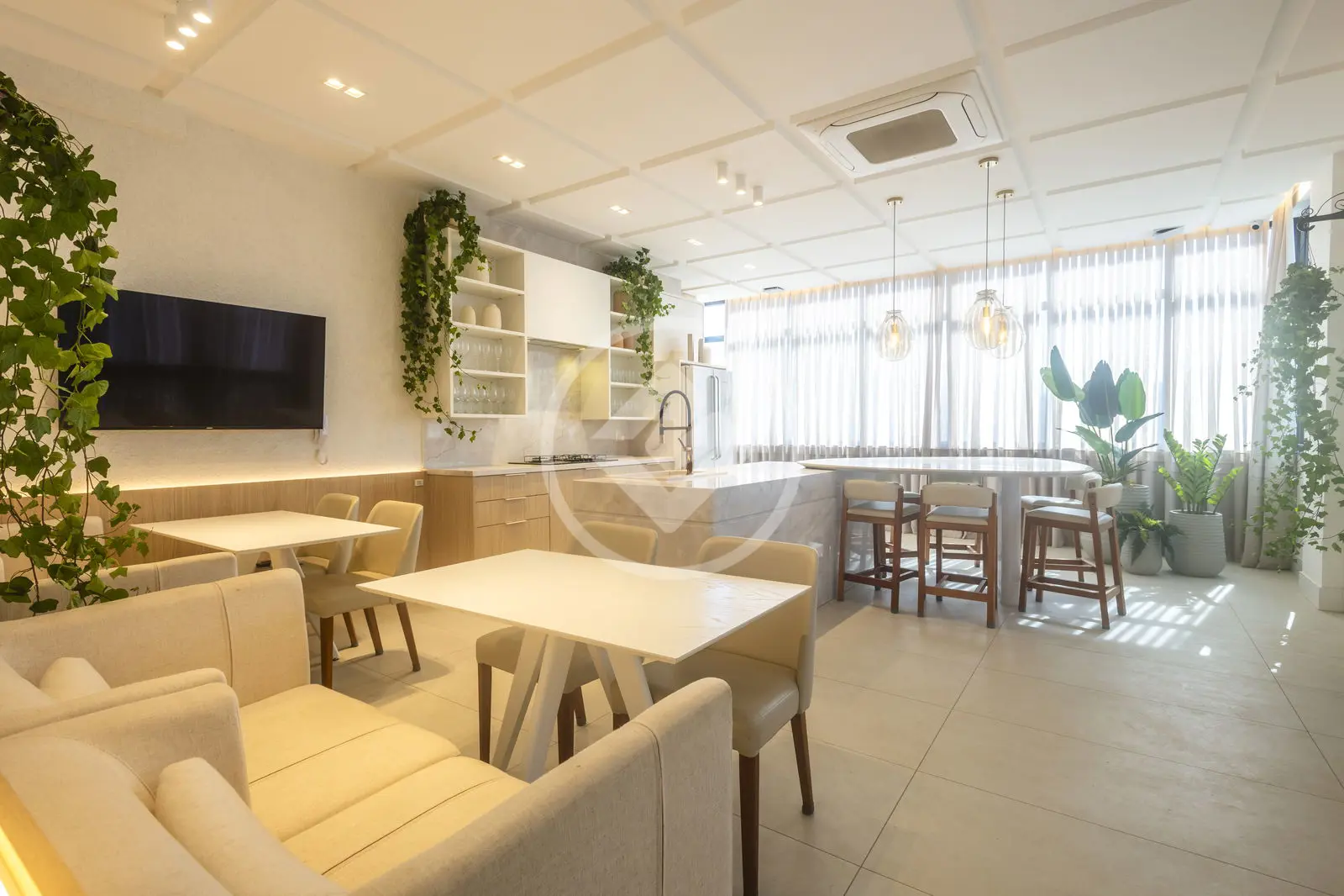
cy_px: 448
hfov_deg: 93.3
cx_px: 672
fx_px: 634
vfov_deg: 70.4
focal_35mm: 17
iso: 100
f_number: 9
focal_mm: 17
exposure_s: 1/6
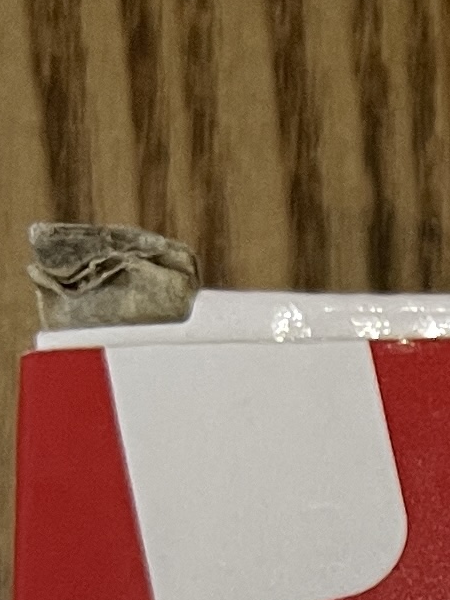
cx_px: 1076
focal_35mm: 168
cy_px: 1374
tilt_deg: -84.7
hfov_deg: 8.1
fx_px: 2912
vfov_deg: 10.4
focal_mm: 5.1
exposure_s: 1/60
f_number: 1.6
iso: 200
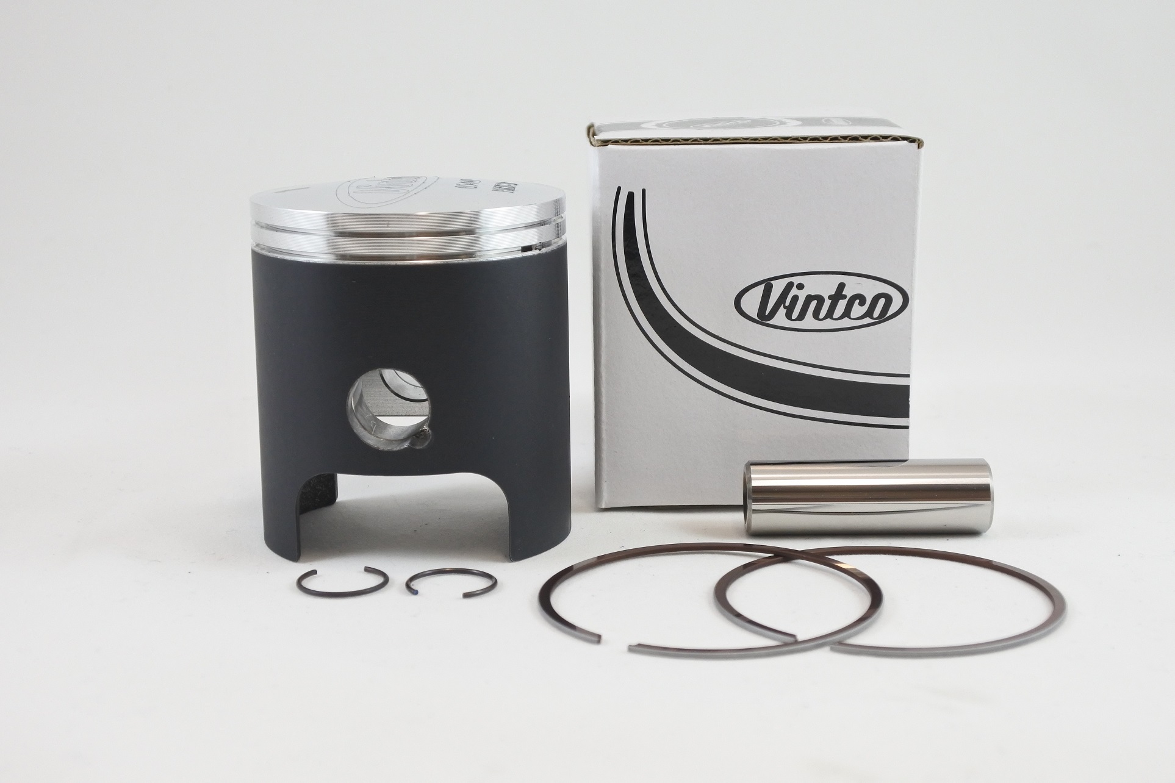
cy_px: 392
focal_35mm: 45
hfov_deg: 43.6
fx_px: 1469
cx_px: 588
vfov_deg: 29.9
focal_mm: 16.8
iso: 450
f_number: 4.5
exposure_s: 1/125
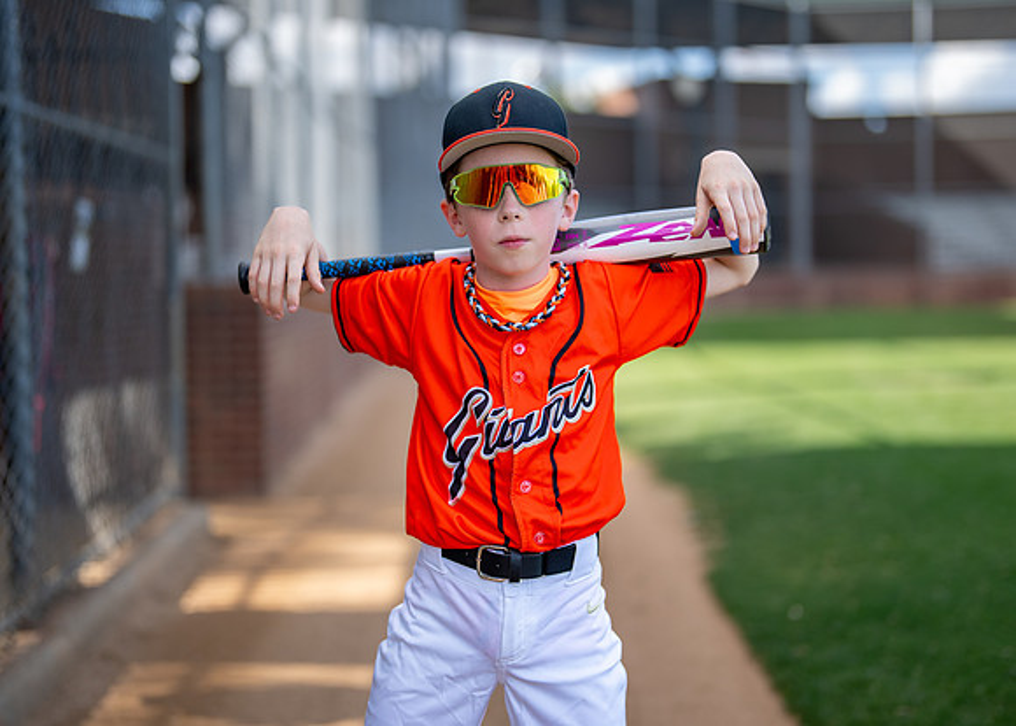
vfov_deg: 25.3
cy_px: 352
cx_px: 515
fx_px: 1618
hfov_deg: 34.9
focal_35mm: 56
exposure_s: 1/2500
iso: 125
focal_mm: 50
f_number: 1.2
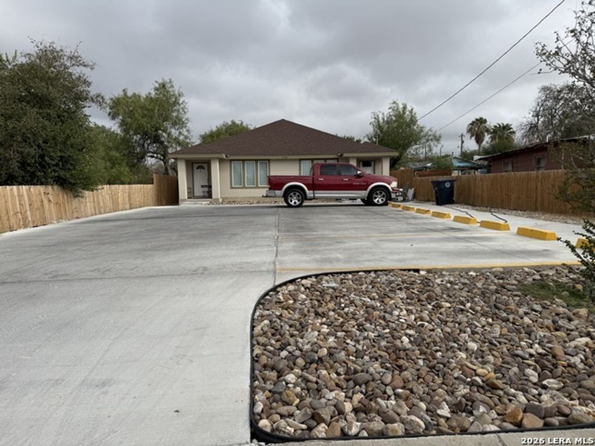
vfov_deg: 56.8
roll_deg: +0.9
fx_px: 413
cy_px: 223
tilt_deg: -3.5
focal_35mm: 24
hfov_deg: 71.6
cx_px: 298
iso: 80
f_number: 1.78
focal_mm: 6.76
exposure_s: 1/4673
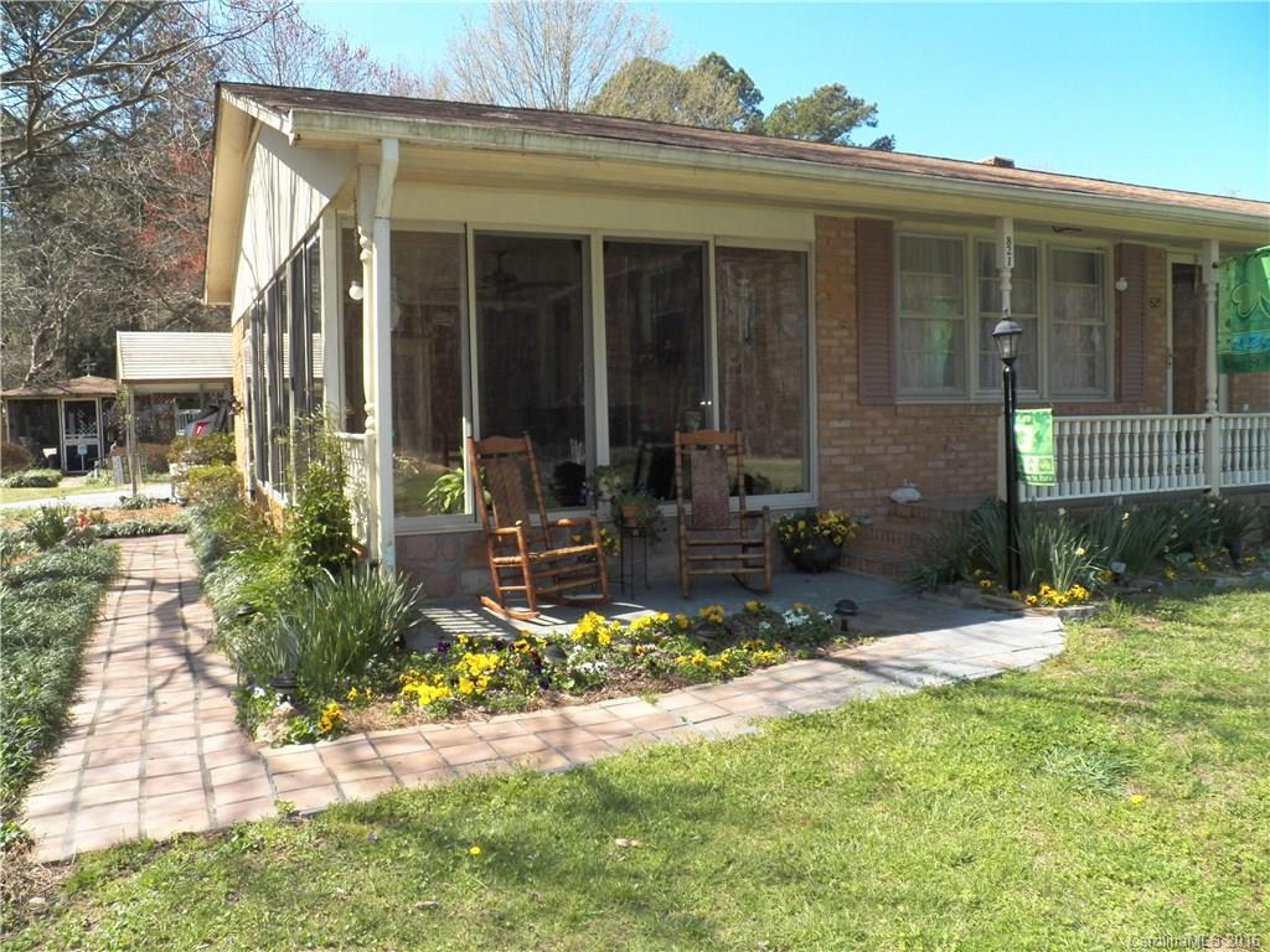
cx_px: 635
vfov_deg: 49.7
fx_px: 1027
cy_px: 476
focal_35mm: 28
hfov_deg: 63.4
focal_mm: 4.9
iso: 125
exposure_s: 1/640
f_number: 4
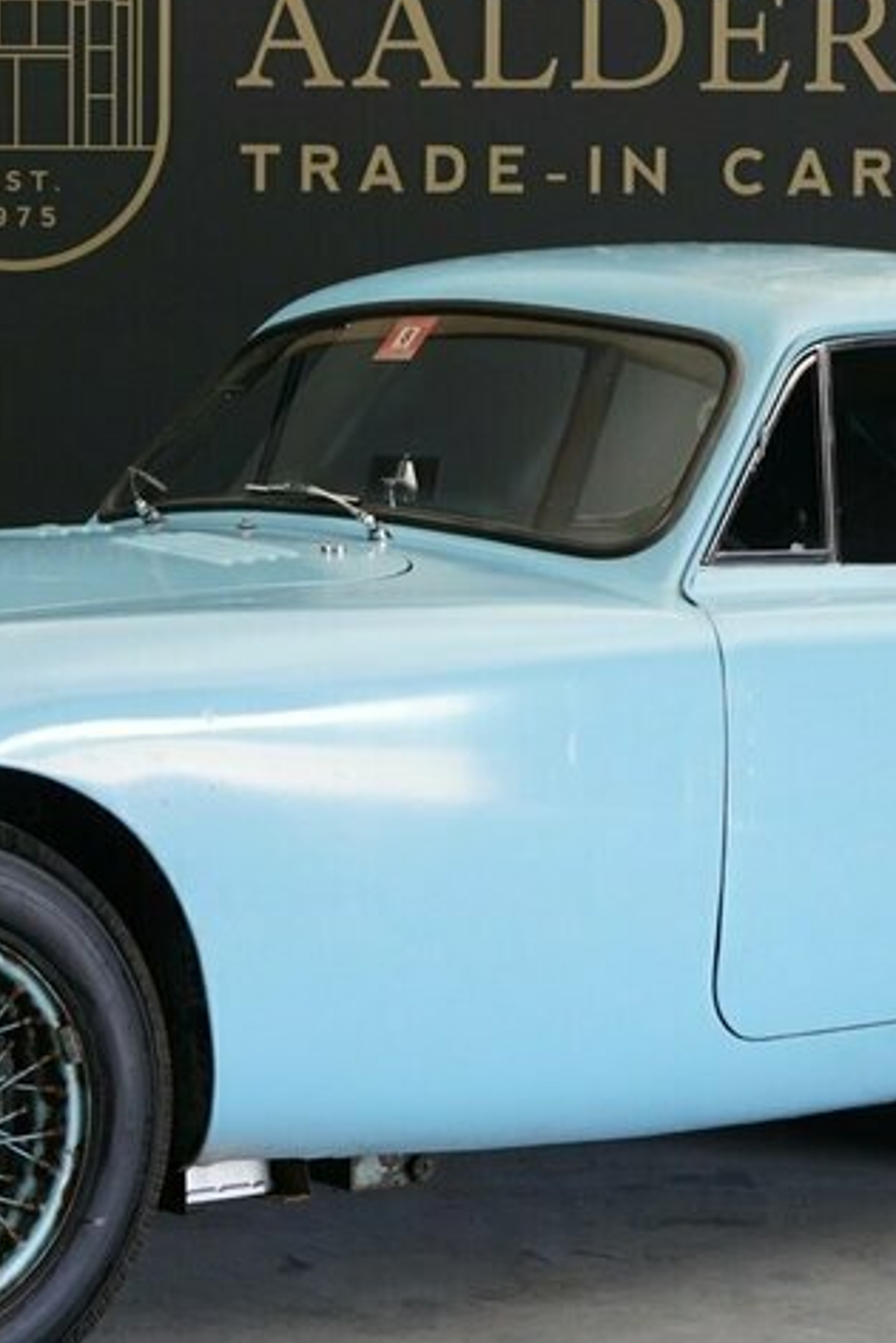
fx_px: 4364
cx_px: 333
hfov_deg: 11.7
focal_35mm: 117
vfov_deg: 17.5
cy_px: 689
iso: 800
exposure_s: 1/15
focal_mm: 46
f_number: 6.3
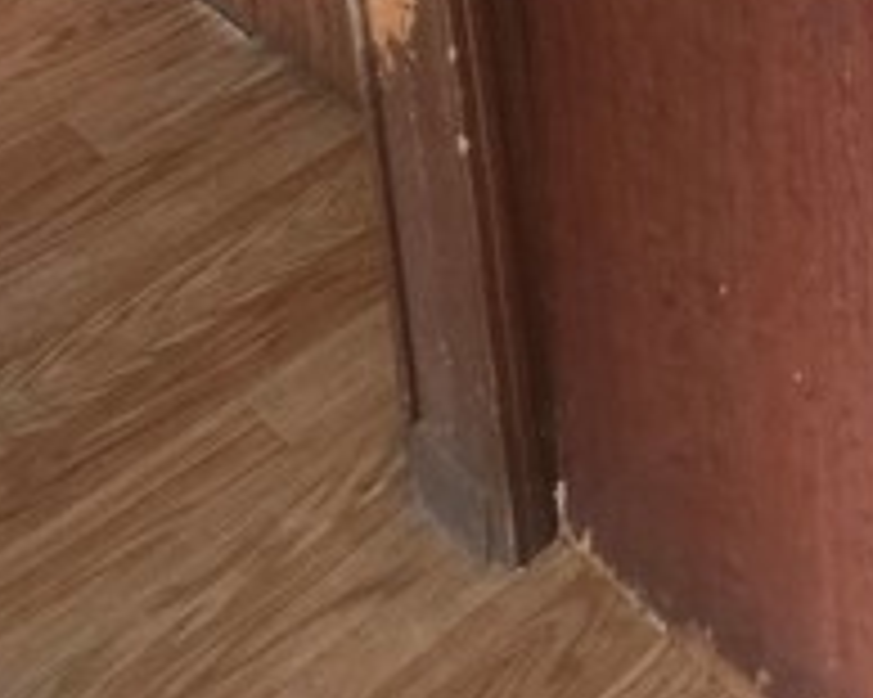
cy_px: -1004
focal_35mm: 67
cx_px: 1728
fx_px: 1730
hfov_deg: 18.7
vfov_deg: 14.4
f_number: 1.9
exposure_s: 1/60
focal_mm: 2.2
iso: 400
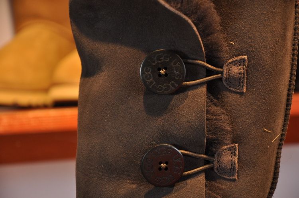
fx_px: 1306
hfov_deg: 13.1
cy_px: 99
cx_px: 150
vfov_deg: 8.7
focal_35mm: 158
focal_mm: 105
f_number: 6.3
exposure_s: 1/80
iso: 640
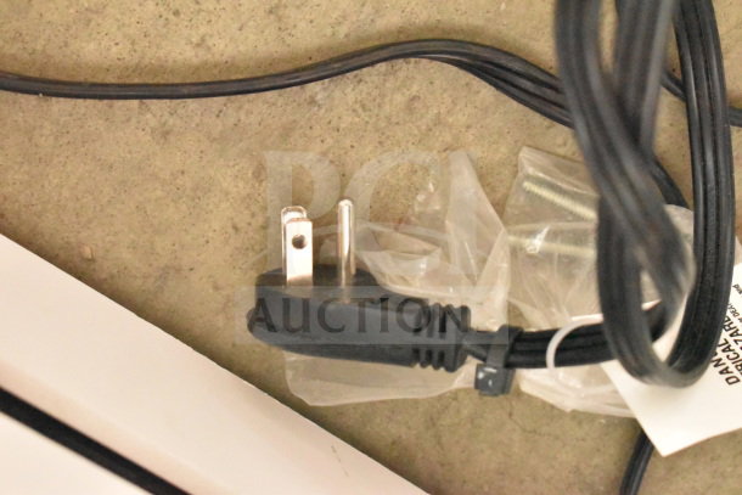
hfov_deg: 24.6
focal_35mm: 82
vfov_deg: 16.6
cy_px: 248
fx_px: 1701
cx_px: 371
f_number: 5.6
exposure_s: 1/100
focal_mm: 55
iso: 20000
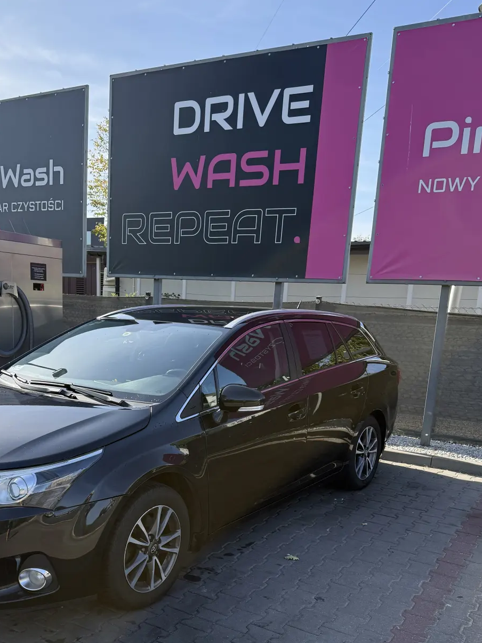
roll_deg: -2.9
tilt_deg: -13.5
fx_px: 631
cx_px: 165
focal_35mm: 34
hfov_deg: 41.3
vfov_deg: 52.8
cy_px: 436
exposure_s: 1/2110
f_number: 1.78
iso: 100
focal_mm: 6.76
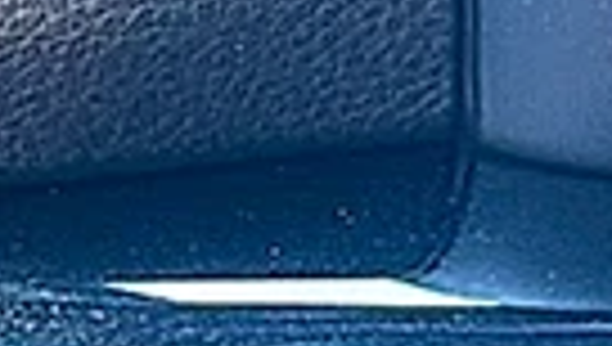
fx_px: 3462
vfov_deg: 5.6
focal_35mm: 213
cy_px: 712
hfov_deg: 9.9
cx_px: -248
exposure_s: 1/40
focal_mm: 6.86
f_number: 1.78
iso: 80
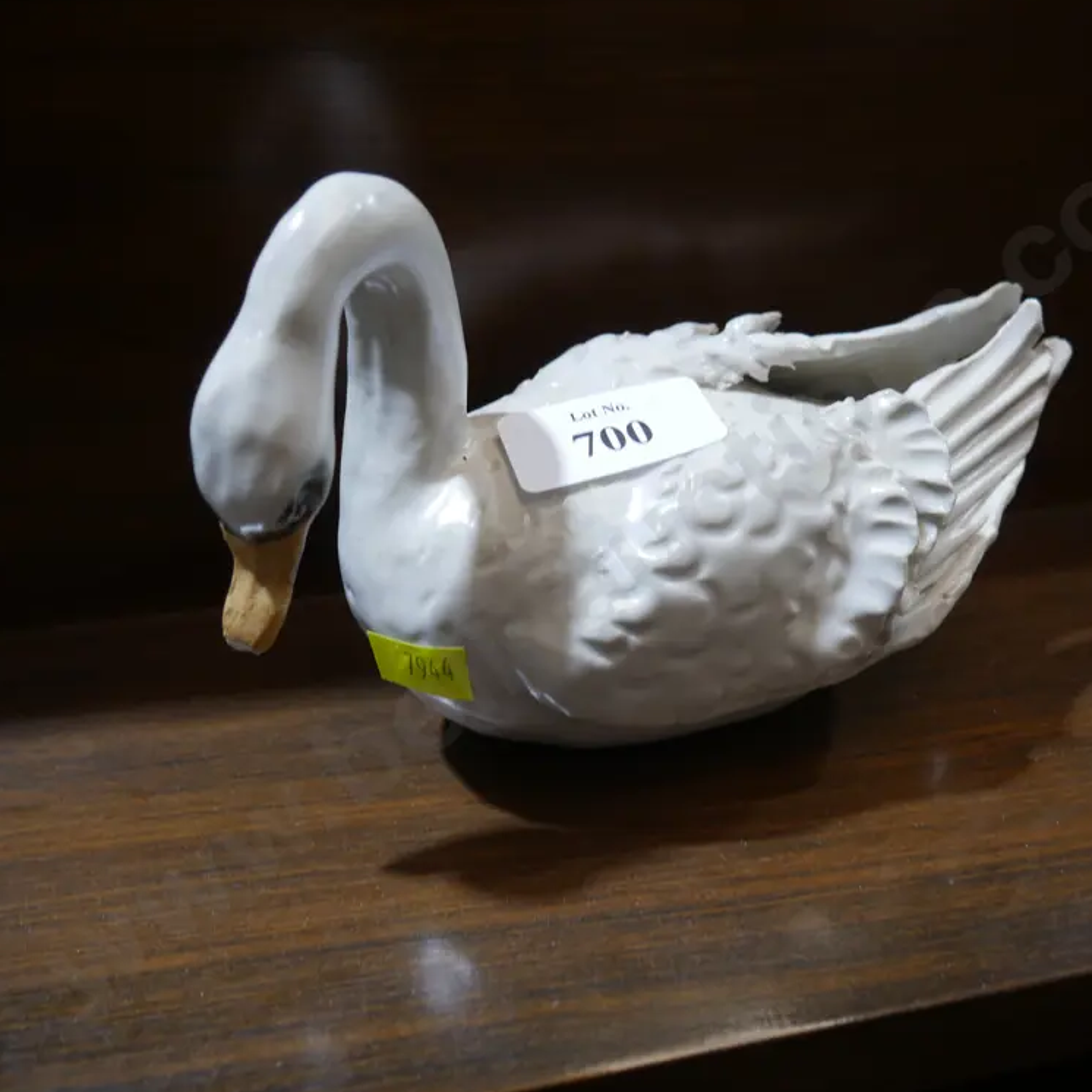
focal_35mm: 34
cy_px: 541
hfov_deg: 48.1
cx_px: 662
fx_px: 1213
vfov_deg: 48.4
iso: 250
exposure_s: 1/60
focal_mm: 14
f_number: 3.5
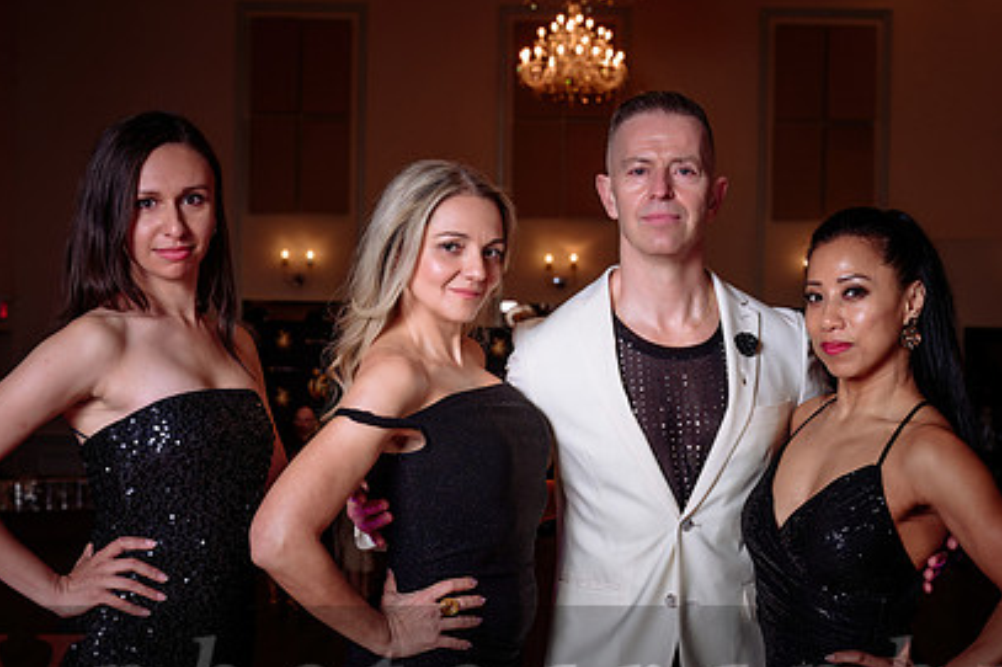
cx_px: 524
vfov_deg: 20.3
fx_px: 1864
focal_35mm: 67
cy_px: 351
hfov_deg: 30.1
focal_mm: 47
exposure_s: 1/125
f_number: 5.6
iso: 125
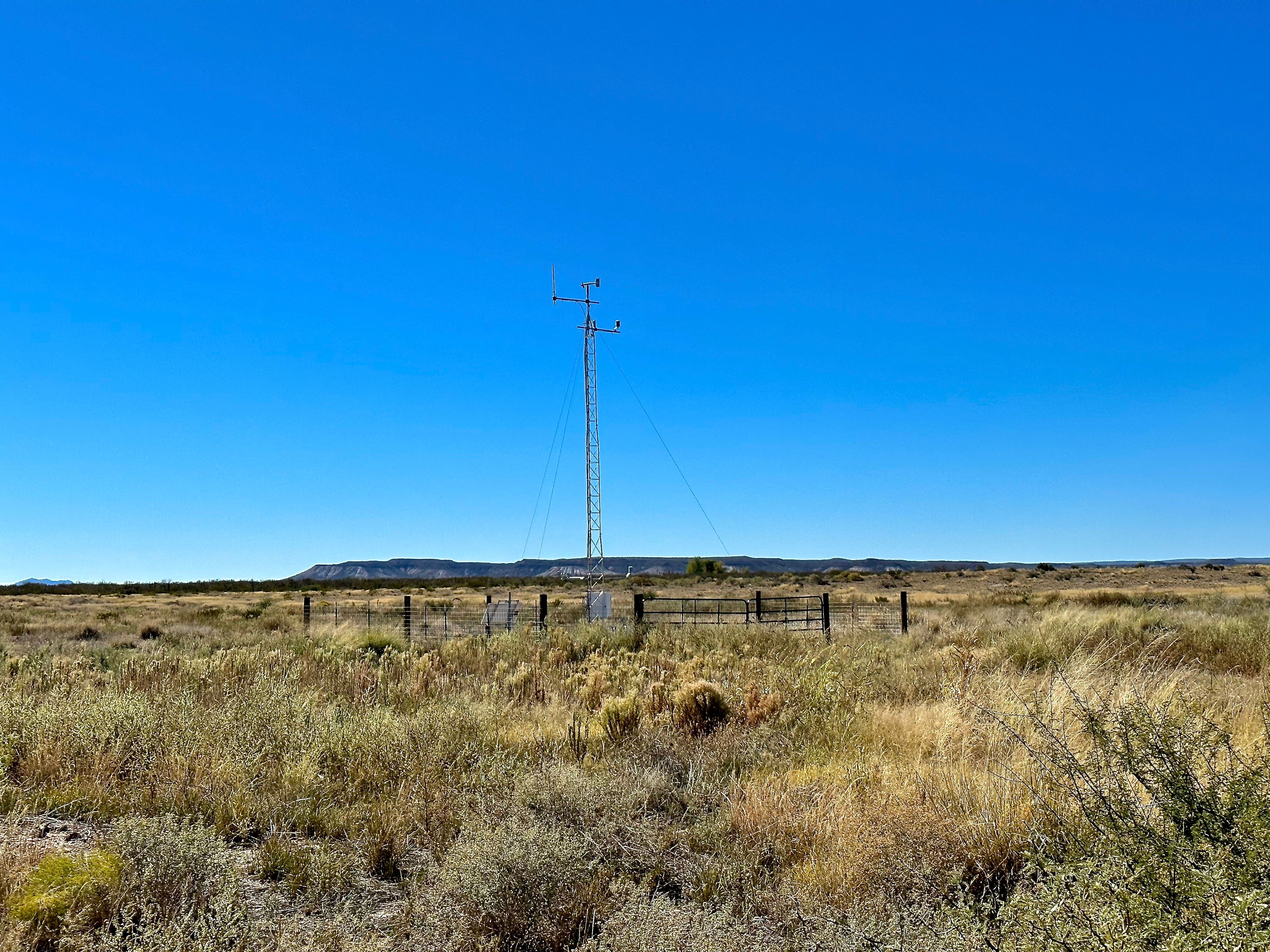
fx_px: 1761
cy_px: 476
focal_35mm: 48
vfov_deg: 30.3
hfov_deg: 39.7
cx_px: 635
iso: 64
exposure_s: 1/8929
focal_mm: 6.86
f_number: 1.78
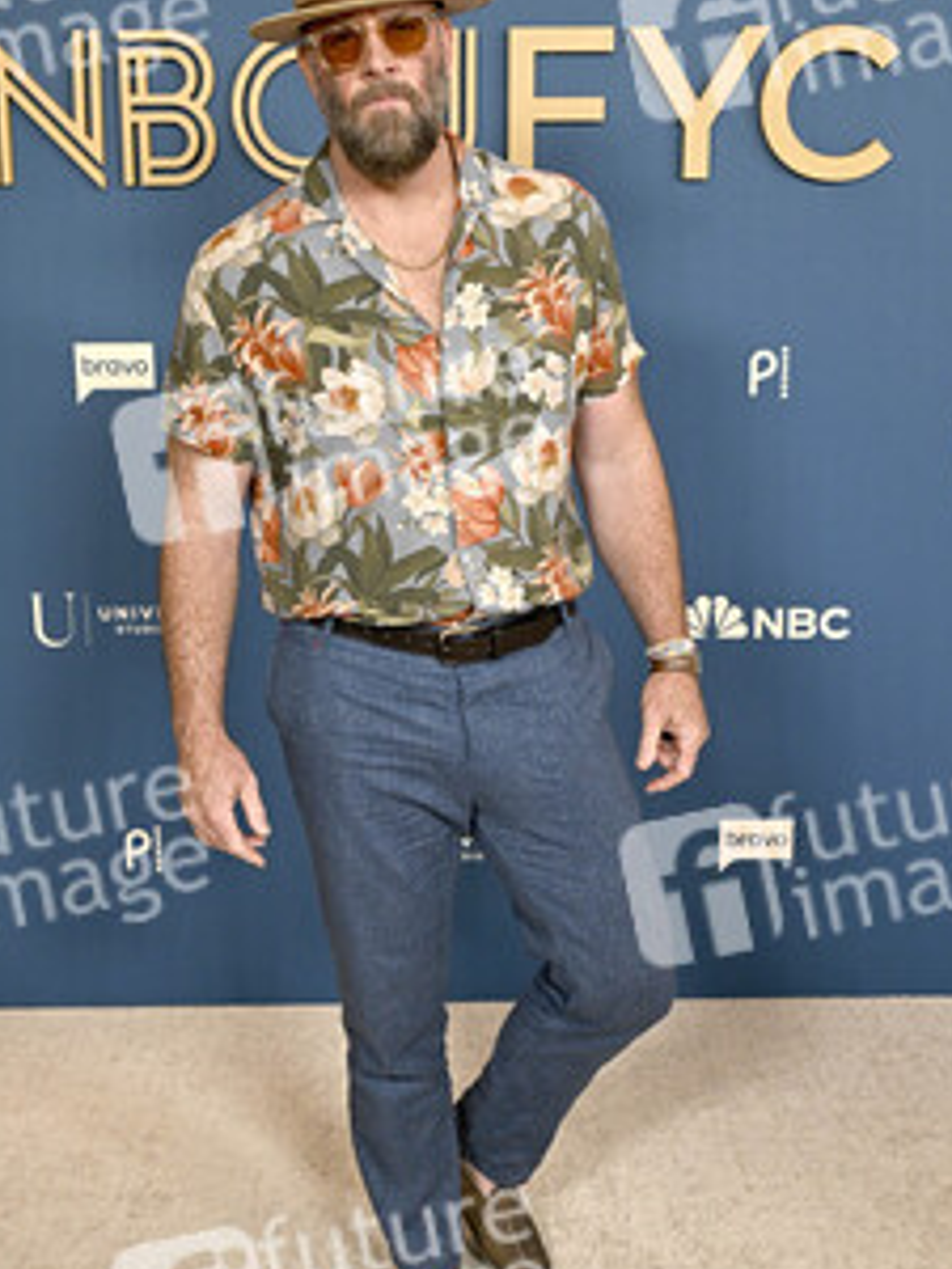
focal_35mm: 50
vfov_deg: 38.2
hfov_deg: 29.1
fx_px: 1833
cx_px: 453
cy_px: 656
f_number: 5.6
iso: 2000
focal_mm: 39
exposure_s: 1/320
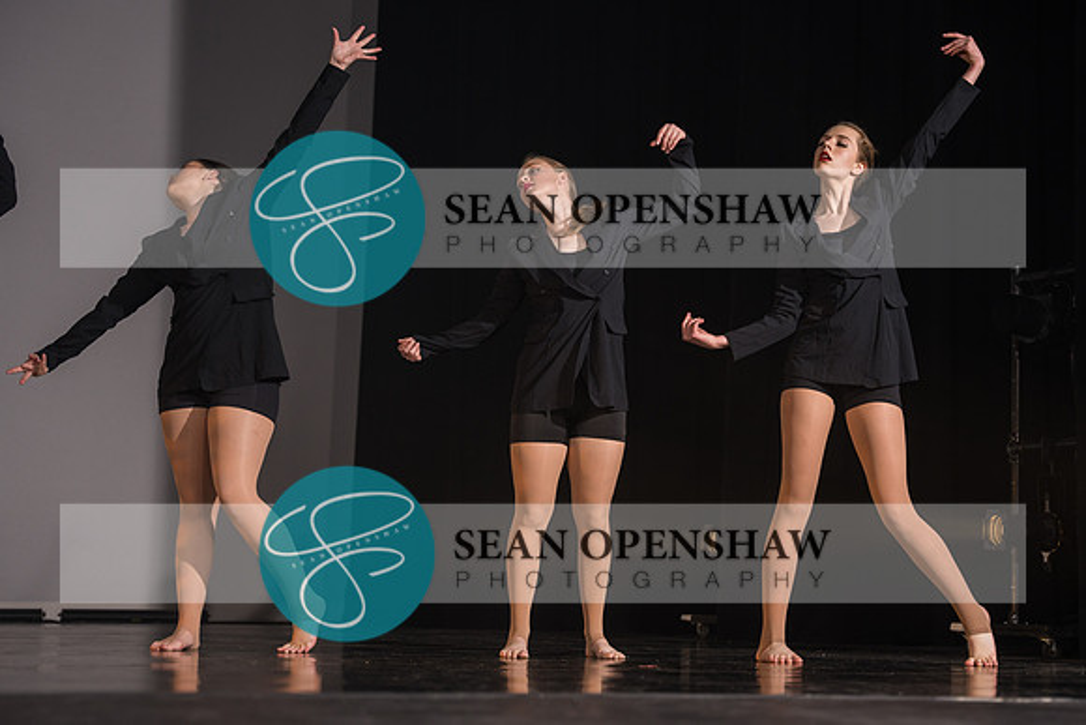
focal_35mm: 69
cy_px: 362
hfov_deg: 29.1
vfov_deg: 19.7
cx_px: 608
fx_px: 2090
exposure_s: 1/500
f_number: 2.8
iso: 400
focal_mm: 57.1
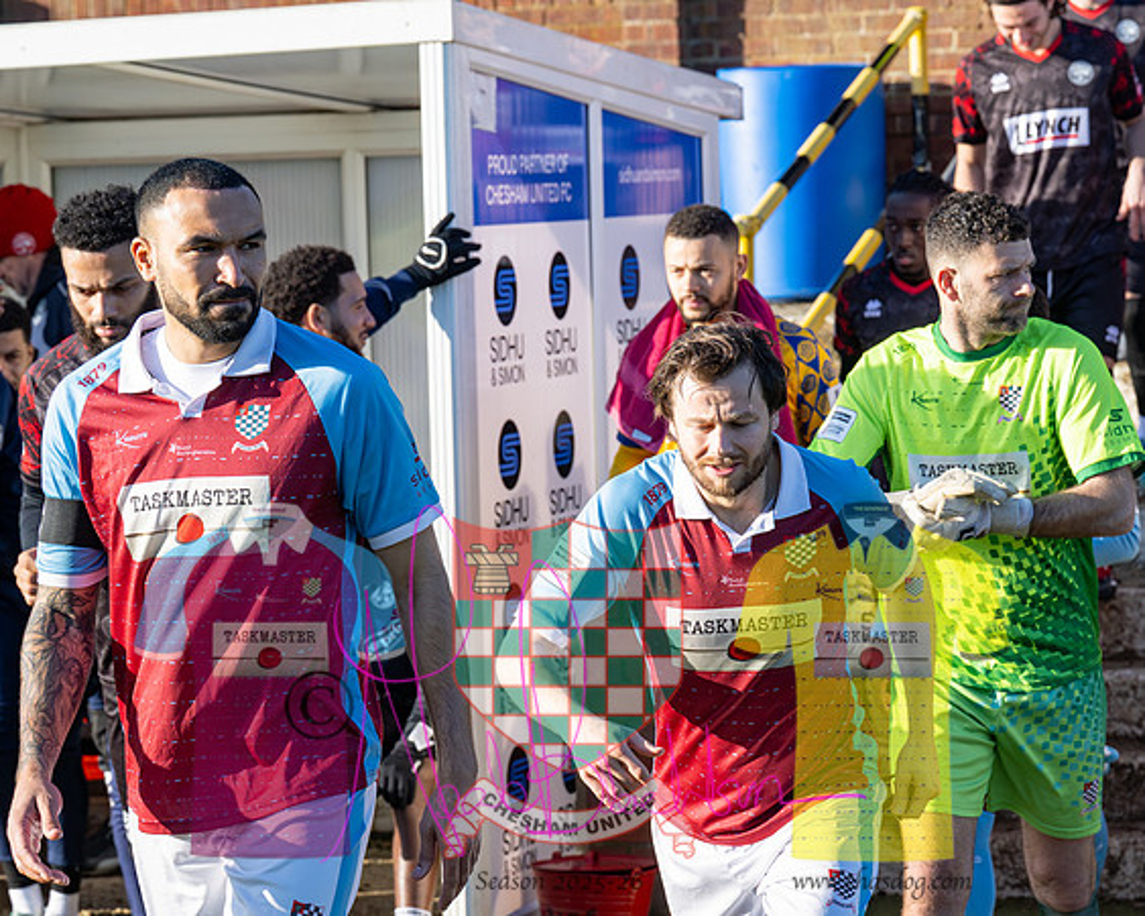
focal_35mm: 139
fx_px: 4726
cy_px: 456
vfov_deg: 11.1
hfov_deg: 13.8
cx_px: 607
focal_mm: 82
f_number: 5
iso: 500
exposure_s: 1/3200
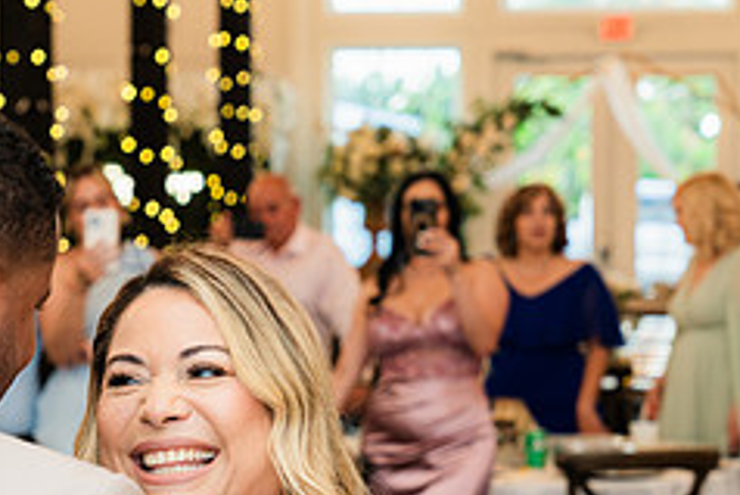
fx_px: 3435
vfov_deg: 8.2
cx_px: 202
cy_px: 425
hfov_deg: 12.3
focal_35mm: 167
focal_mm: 67
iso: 400
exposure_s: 1/125
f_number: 4.5
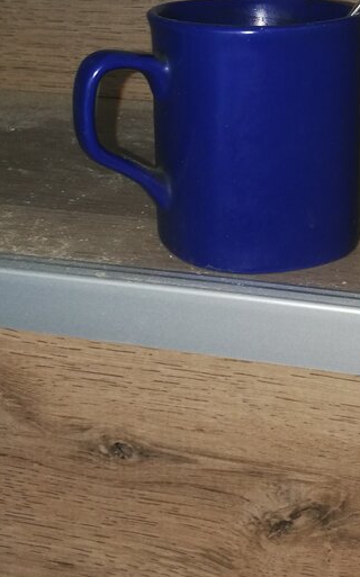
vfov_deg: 29.8
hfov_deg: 19.3
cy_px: 97
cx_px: 234
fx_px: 1053
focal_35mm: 67
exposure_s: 1/50
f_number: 2.2
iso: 100
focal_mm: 3.95
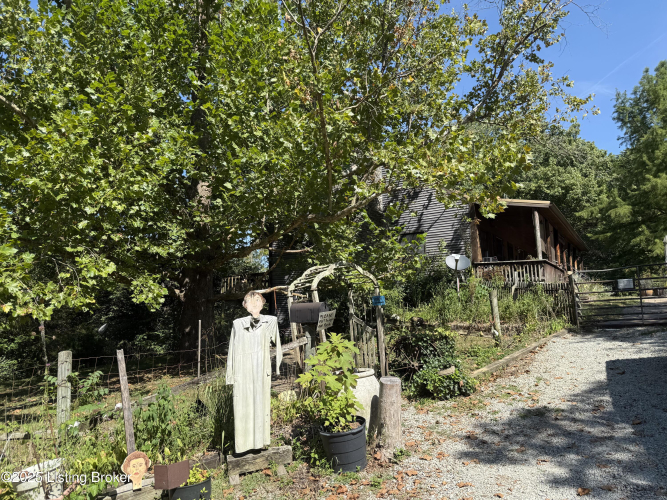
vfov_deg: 56.8
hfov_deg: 71.6
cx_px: 334
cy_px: 250
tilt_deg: +7.9
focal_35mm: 24
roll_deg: +0.0
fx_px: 462
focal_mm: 6.76
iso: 80
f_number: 1.78
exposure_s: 1/2110
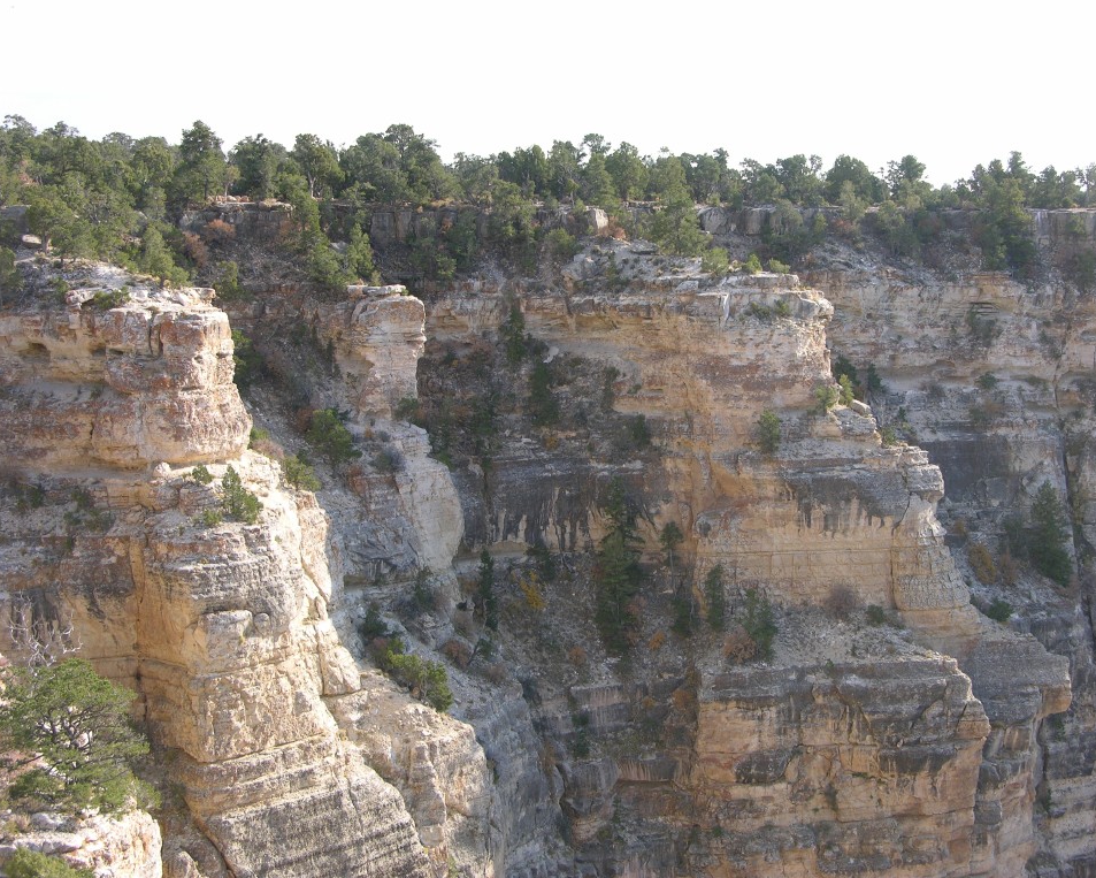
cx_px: 587
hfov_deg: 29.1
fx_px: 2109
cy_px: 437
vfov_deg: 23.5
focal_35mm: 65
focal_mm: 15.7
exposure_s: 1/147
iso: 50
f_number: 4
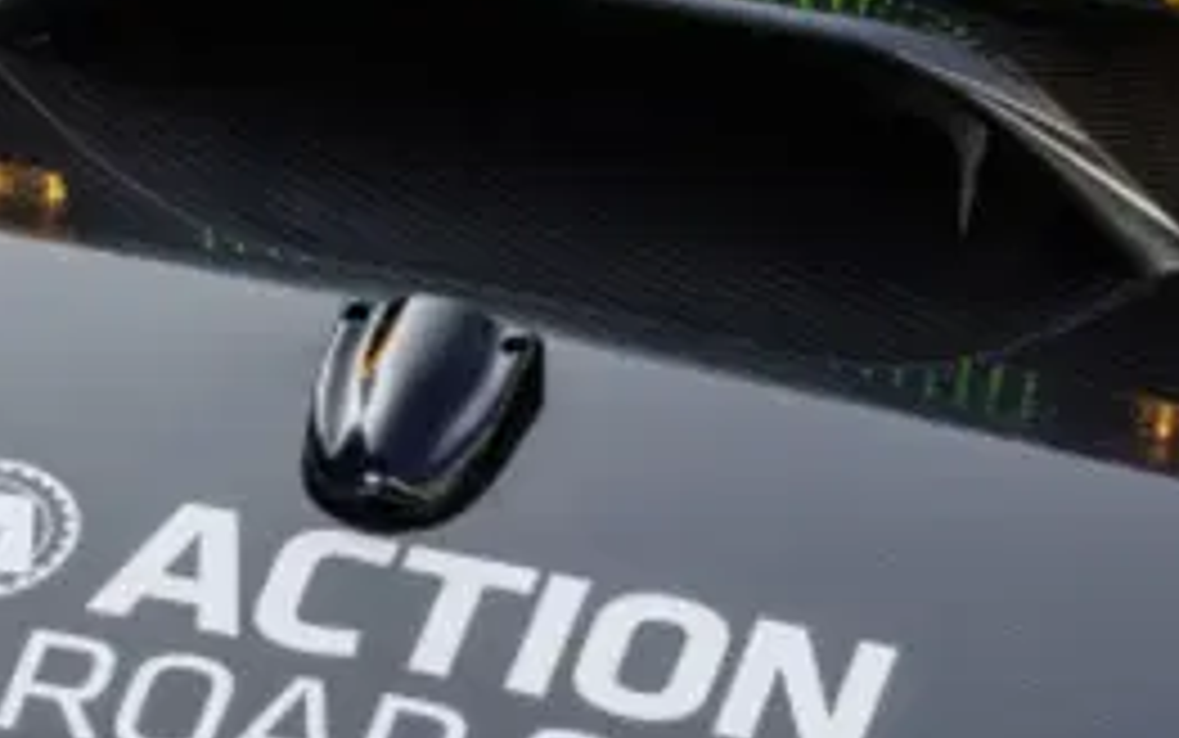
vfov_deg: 2.1
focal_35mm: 630
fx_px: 20252
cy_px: 27
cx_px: 749
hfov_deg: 3.3
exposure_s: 1/25
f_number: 16
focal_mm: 135
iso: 100
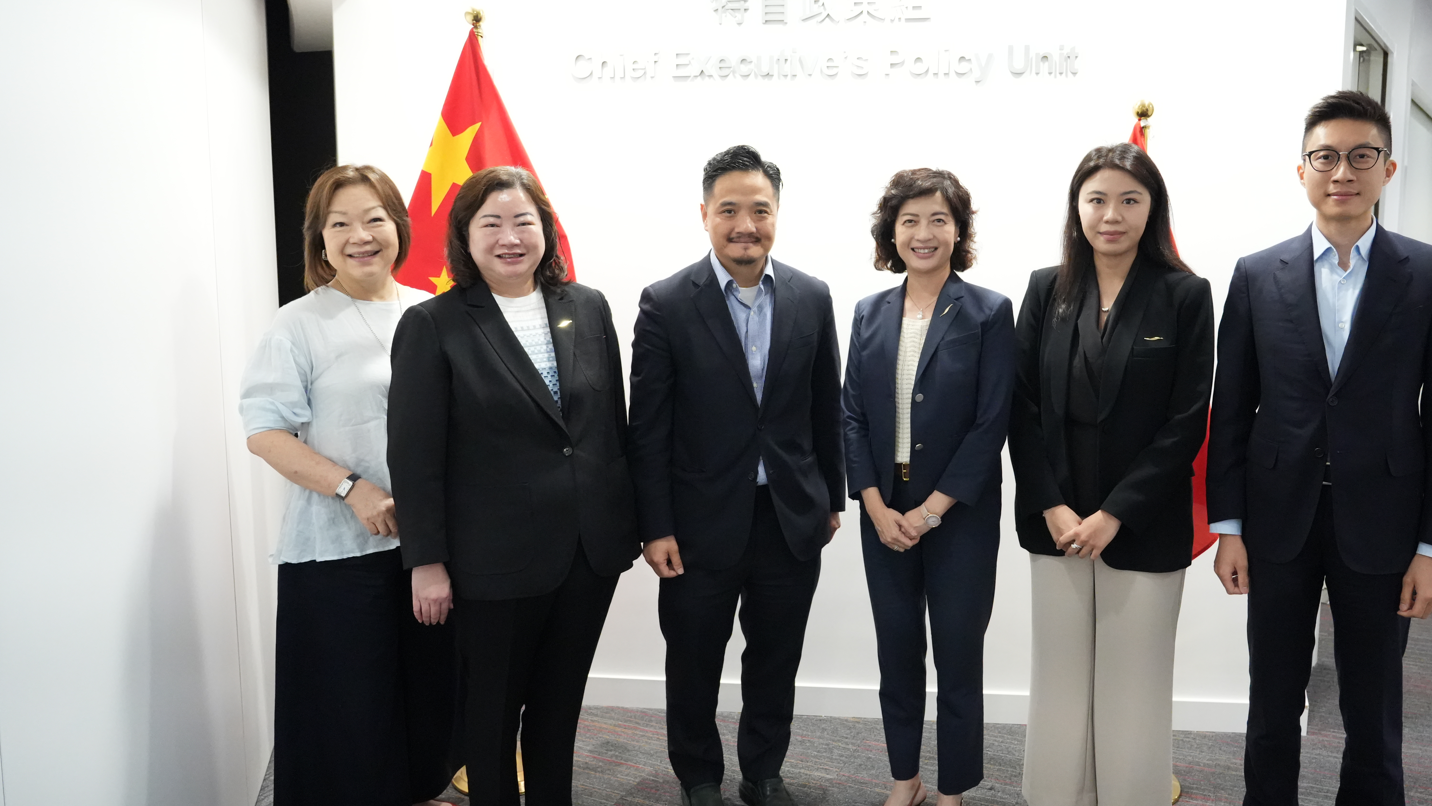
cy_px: 358
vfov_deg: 42.8
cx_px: 827
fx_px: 1025
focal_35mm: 27
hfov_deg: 69.4
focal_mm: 22
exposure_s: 1/250
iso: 10000
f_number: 4
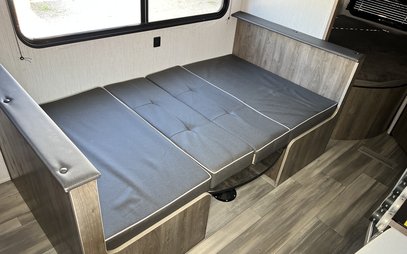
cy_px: 144
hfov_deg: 66.5
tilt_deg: -37.5
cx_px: 204
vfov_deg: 44.4
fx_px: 311
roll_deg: -6.8
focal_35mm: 28
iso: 125
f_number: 1.5
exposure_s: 1/121
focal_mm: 5.7
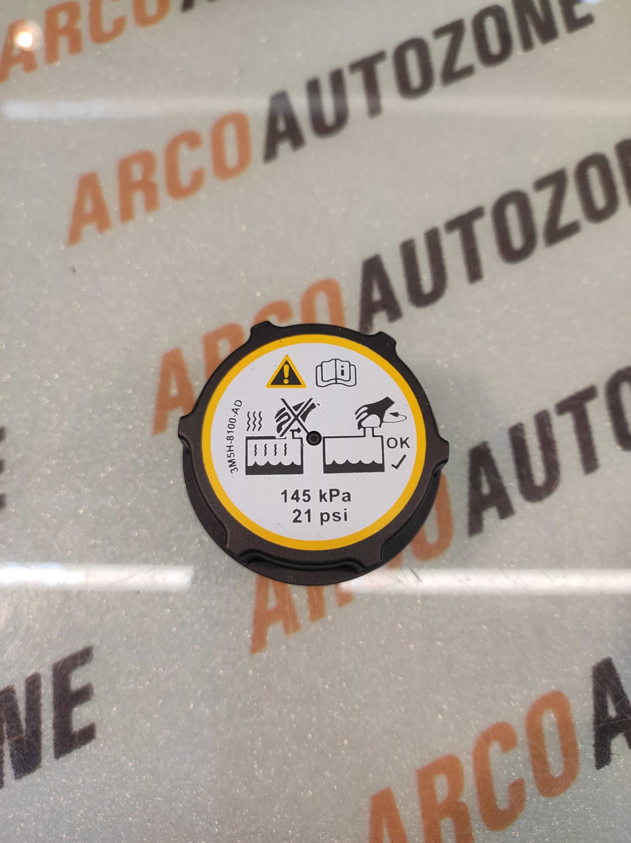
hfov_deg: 74.7
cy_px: 422
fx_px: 414
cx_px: 316
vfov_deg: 91.1
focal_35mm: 17
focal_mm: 4.74
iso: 155
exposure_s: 1/50
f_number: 1.79
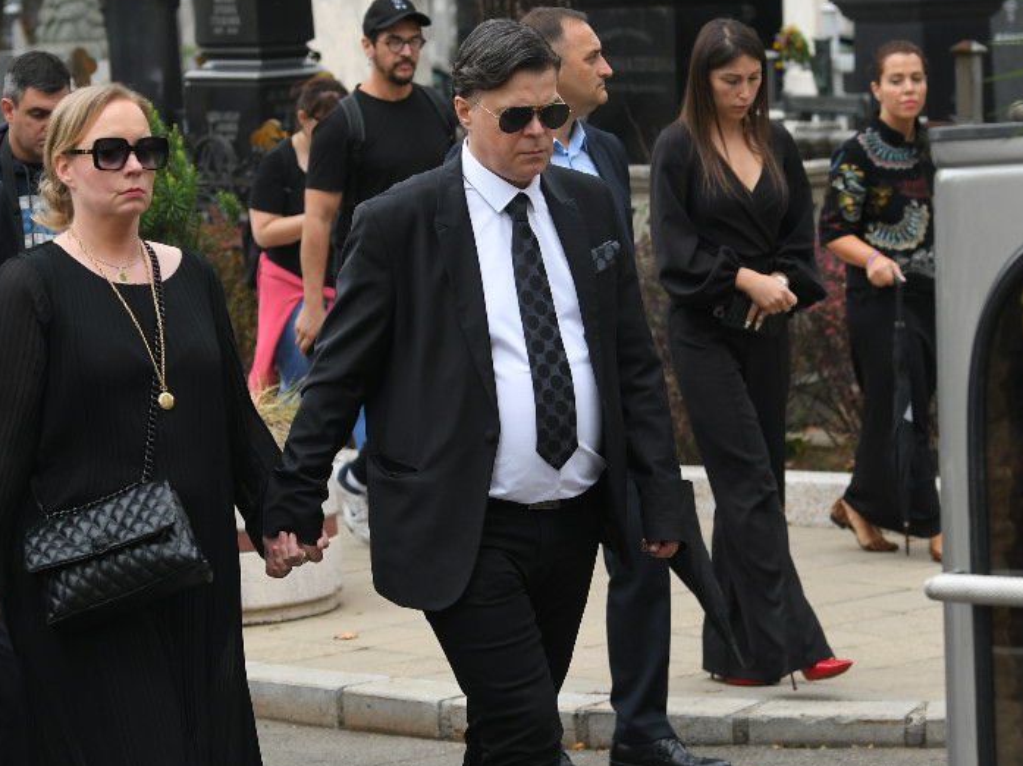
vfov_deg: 9.2
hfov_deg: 12.3
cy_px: 380
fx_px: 4756
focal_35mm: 161
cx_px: 545
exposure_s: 1/800
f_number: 4
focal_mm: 72
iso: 500
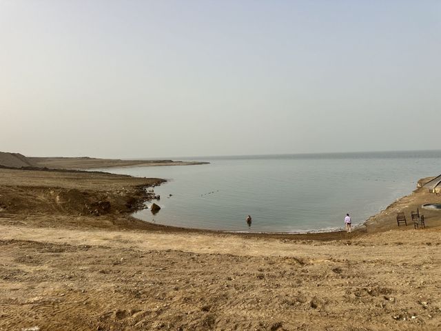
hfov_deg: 71.6
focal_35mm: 24
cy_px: 166
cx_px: 220
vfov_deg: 56.8
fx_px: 306
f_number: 1.78
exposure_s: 1/4762
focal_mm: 6.86
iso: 80
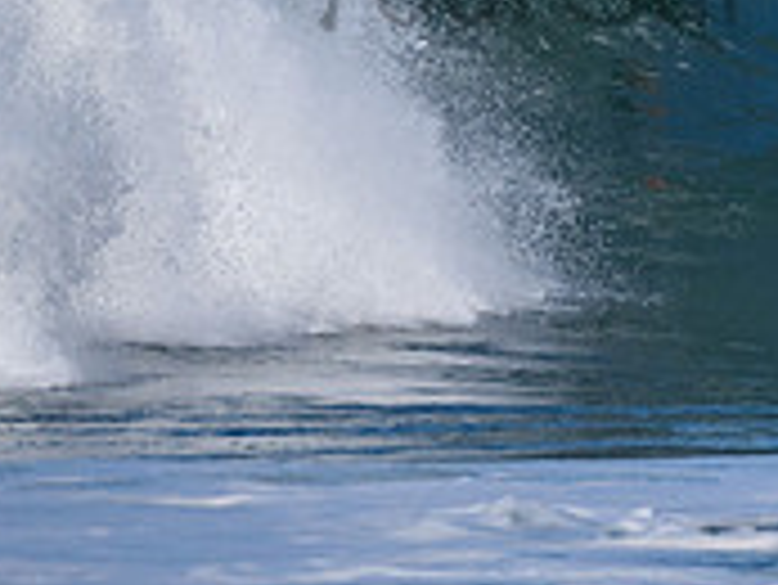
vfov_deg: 0.7
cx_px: 765
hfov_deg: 1.0
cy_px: -79
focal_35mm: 2031
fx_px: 45679
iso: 360
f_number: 5.6
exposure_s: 1/2000
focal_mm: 420
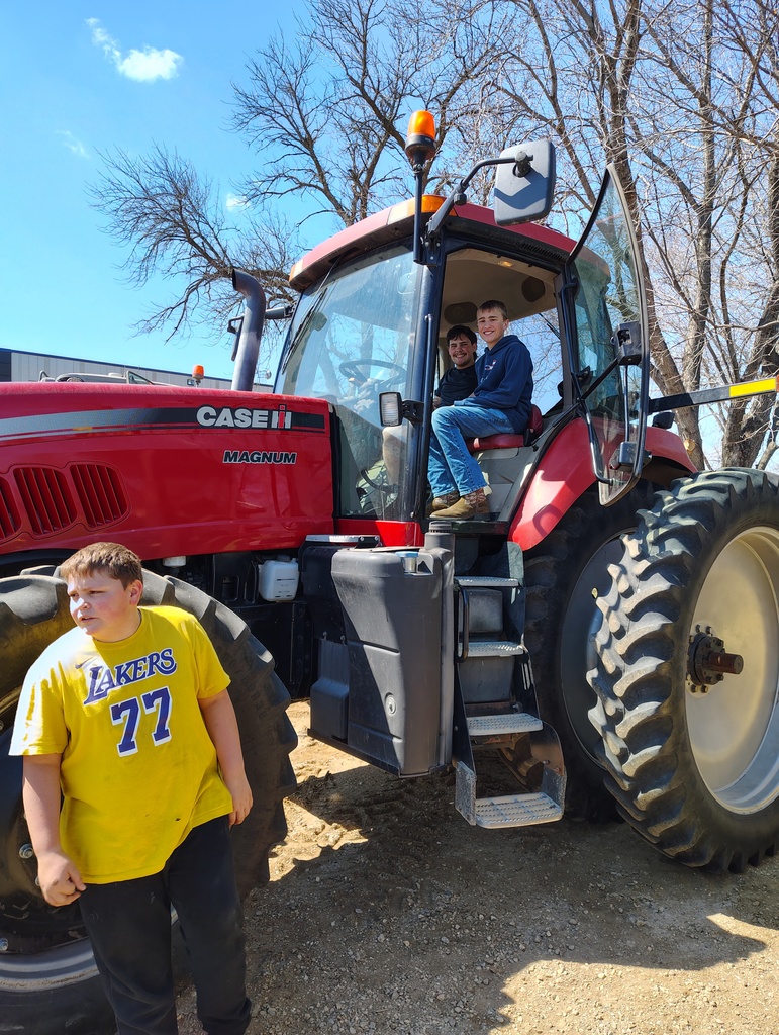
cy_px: 518
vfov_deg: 71.5
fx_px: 718
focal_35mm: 24
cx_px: 390
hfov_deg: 56.9
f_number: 1.8
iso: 109
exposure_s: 1/200
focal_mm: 5.56
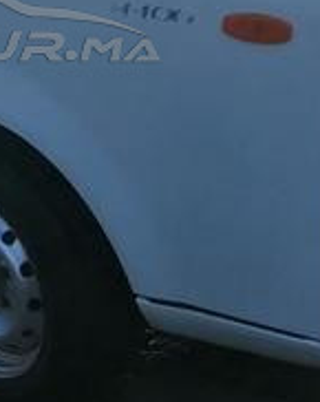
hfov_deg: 16.3
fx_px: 1080
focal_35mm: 91
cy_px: 17
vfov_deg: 20.5
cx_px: -35
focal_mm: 3.6
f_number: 1.8
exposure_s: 1/2283
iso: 50
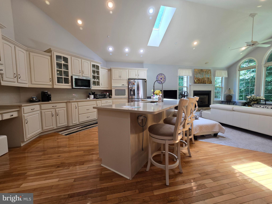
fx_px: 102
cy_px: 102
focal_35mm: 13
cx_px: 136
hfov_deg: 106.2
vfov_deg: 89.9
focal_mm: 2.2
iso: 50
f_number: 2.2
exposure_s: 1/60
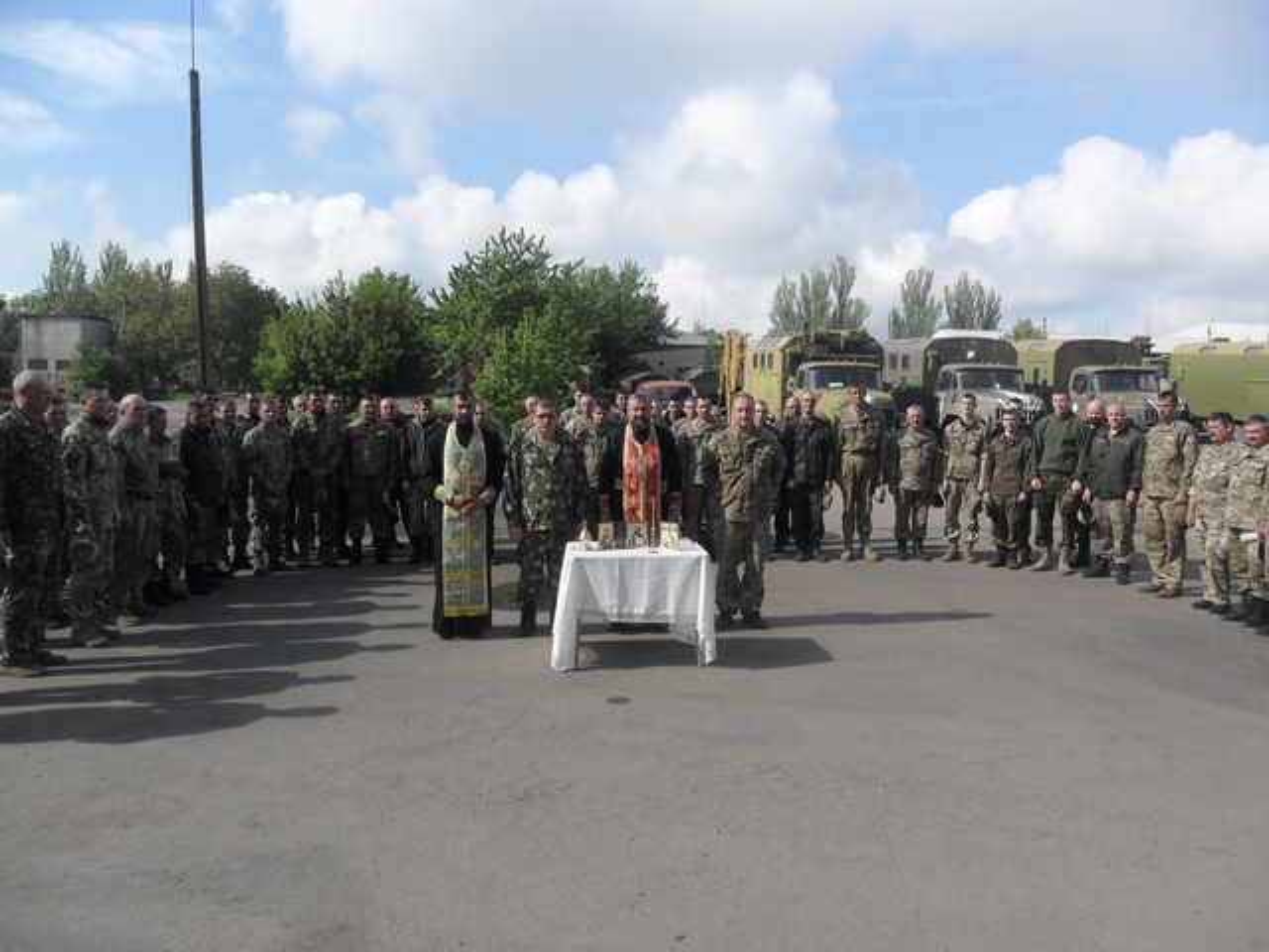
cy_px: 476
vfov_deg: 51.4
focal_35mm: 27
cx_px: 634
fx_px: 990
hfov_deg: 65.3
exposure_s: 1/1000
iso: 100
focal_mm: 4.9
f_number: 3.5
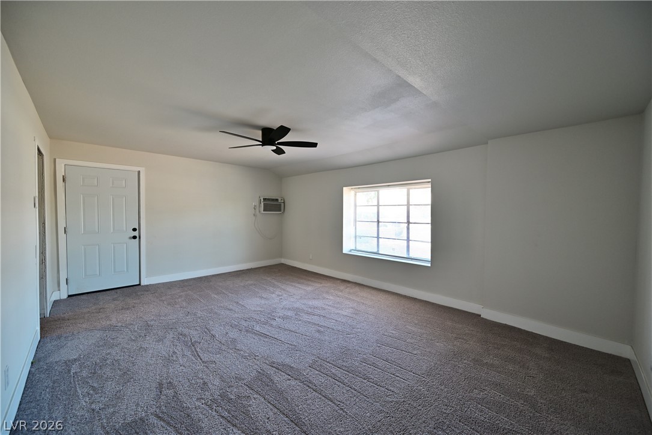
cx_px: 326
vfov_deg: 81.2
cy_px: 218
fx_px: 254
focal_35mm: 14
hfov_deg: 104.2
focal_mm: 14
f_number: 5.6
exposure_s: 1/60
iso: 800
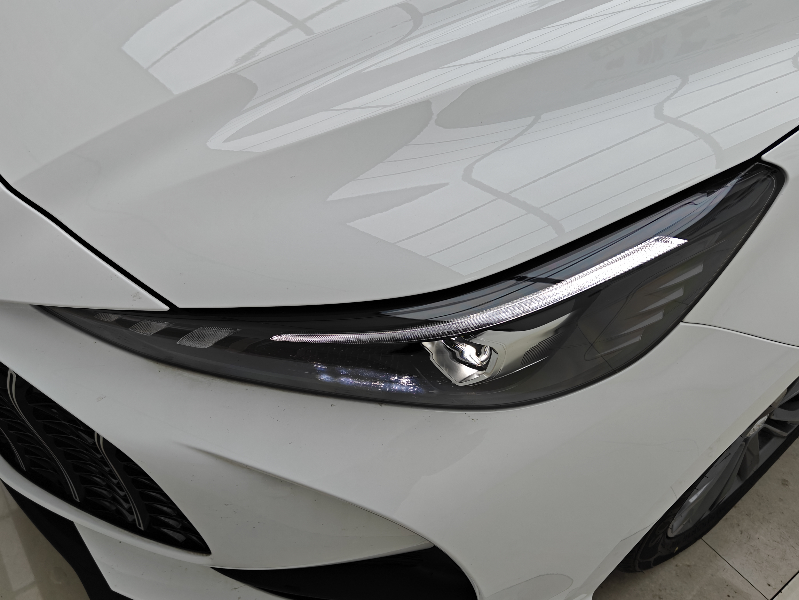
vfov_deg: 48.2
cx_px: 400
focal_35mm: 29
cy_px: 300
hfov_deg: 61.7
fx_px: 669
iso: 50
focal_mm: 5.59
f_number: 1.8
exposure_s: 1/453
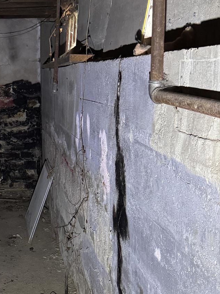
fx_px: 551
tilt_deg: -14.4
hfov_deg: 22.3
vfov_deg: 29.5
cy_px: 212
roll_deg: +1.9
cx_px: 46
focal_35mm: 65
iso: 500
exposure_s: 1/50
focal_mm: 6.76
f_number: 1.78
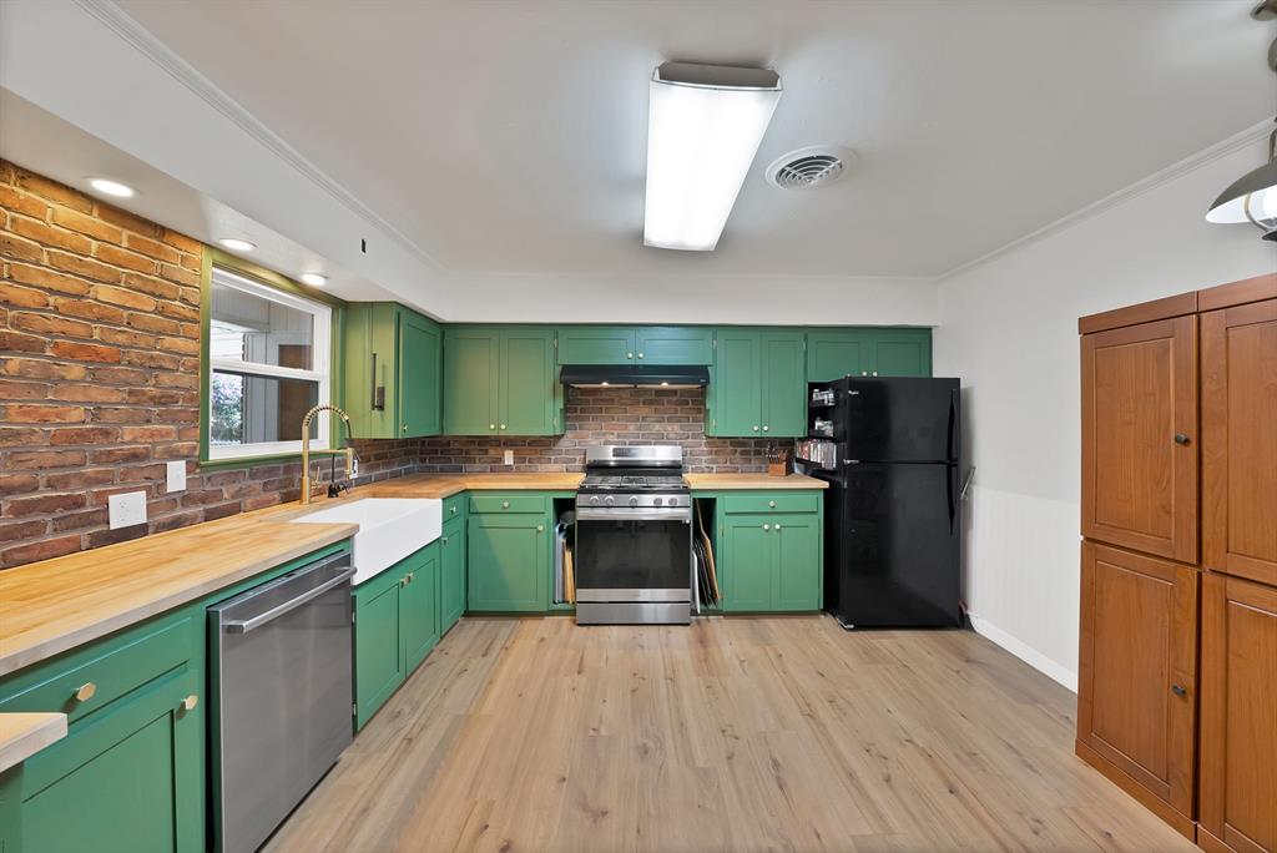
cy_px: 426
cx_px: 638
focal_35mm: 12
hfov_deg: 112.6
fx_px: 426
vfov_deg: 90.1
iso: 640
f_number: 9
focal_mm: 12
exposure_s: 1/5
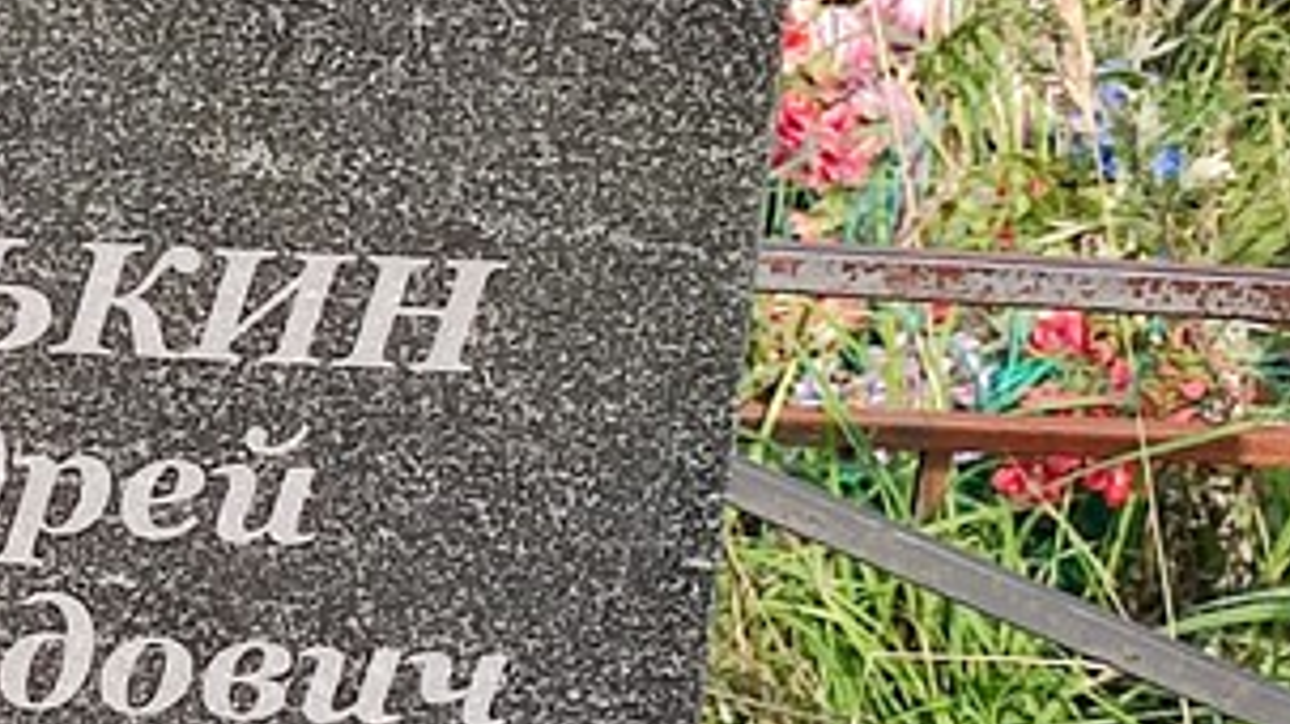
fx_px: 2461
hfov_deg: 25.2
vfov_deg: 16.7
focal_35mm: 72
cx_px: -400
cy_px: 503
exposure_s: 1/218
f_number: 1.9
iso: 50
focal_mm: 6.04
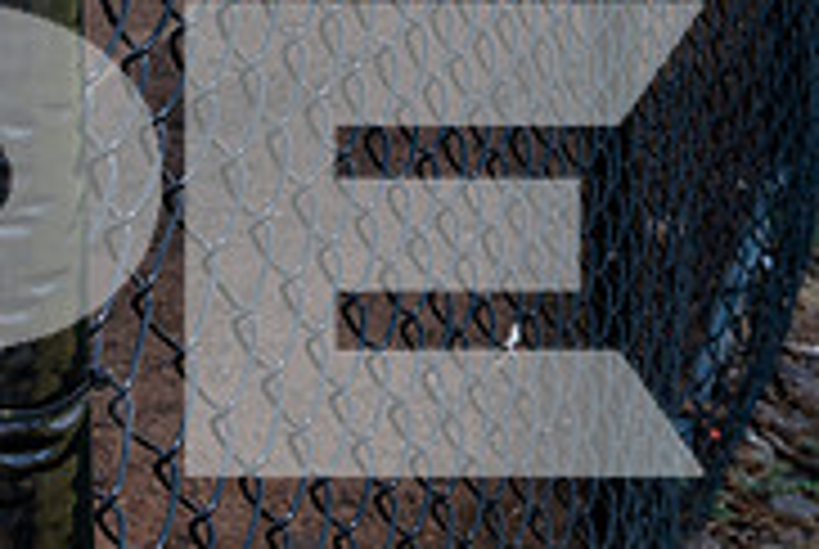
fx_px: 2757
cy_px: -304
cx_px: -428
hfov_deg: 15.5
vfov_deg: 10.9
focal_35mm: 121
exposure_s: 1/125
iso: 100
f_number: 11
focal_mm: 38
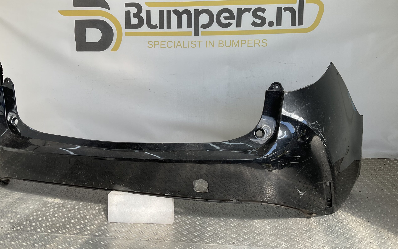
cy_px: 124
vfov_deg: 40.6
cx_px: 198
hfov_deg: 61.2
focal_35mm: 31
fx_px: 336
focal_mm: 3
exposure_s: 1/400
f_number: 1.8
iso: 16
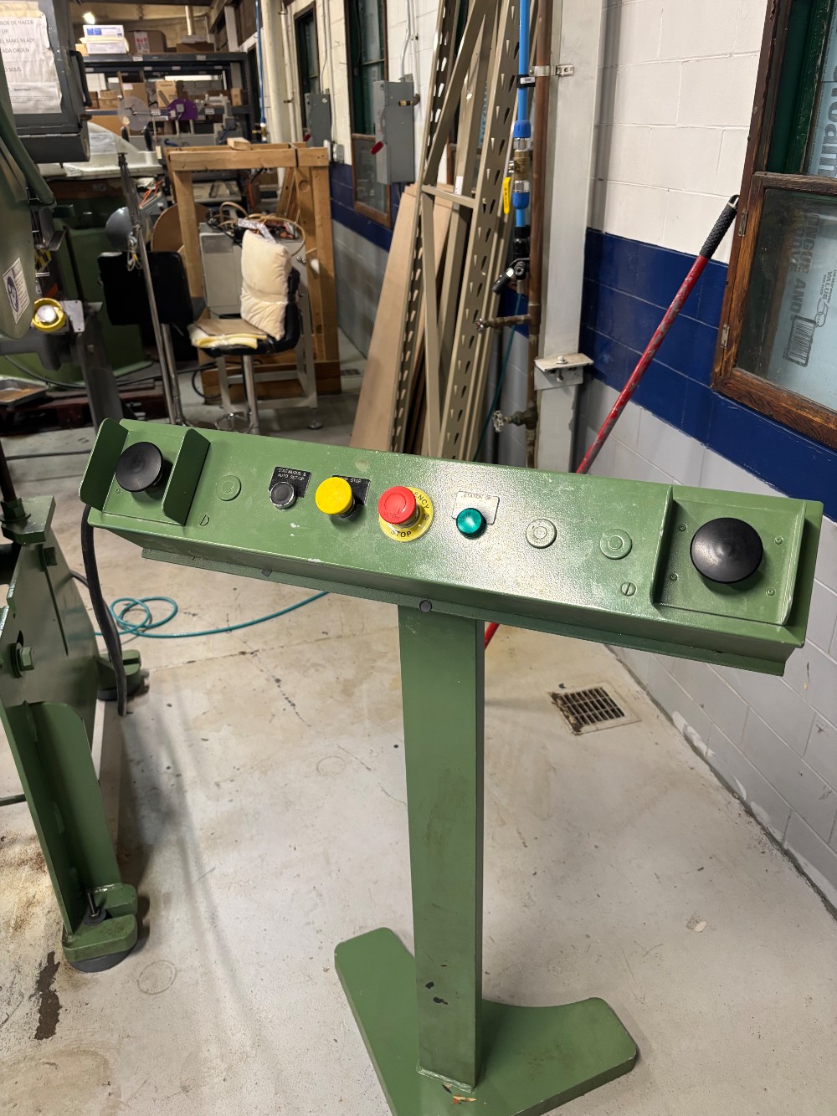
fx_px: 838
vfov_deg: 67.3
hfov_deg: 53.0
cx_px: 418
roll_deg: +0.9
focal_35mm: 26
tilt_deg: -27.6
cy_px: 558
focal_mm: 5.96
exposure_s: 1/60
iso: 200
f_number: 1.6
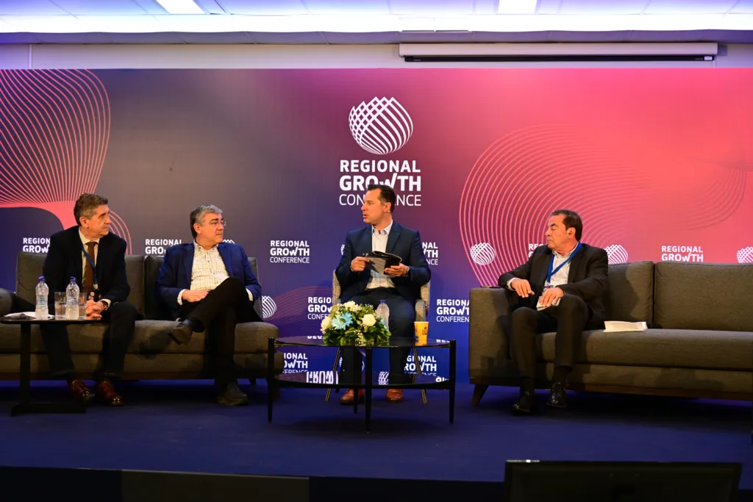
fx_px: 1046
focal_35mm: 50
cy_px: 251
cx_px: 376
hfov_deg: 39.6
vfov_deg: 27.0
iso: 2500
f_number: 4
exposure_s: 1/500
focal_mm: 50
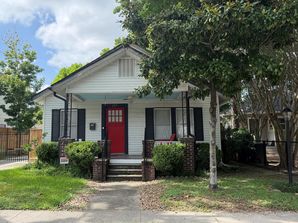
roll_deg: -1.4
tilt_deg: +6.3
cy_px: 107
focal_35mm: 27
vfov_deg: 51.3
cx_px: 132
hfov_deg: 65.1
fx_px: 232
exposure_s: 1/1901
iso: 100
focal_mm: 6.76
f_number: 1.78
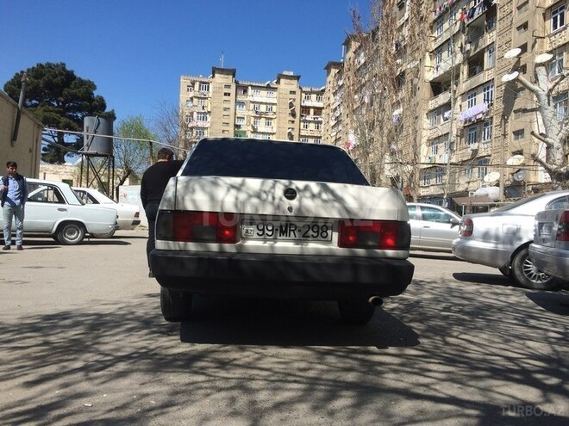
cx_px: 284
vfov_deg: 48.2
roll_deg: -1.5
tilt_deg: +1.3
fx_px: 477
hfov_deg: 61.7
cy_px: 213
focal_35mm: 29
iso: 32
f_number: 2.2
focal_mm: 4.15
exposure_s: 1/2415
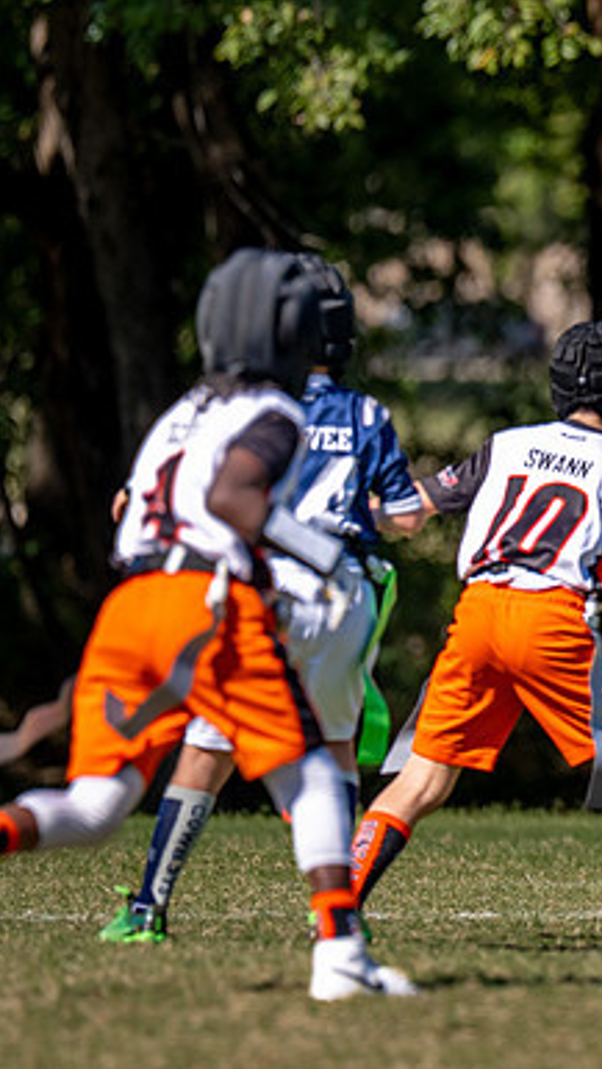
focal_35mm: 650
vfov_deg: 3.3
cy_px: 461
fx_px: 18417
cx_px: 1083
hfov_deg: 1.9
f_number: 2.8
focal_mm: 200
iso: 160
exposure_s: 1/3200
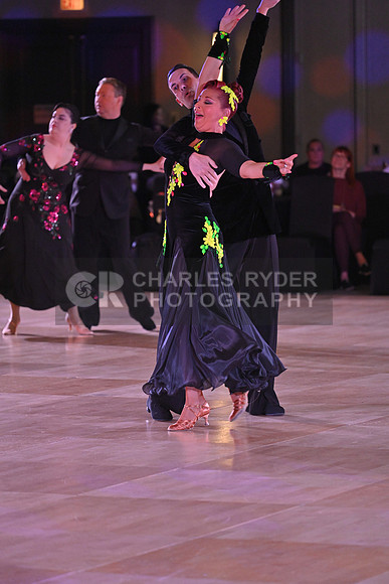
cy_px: 292
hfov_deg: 6.9
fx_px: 3239
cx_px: 194
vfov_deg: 10.3
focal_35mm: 200
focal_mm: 200
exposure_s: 1/400
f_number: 4.5
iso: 3200
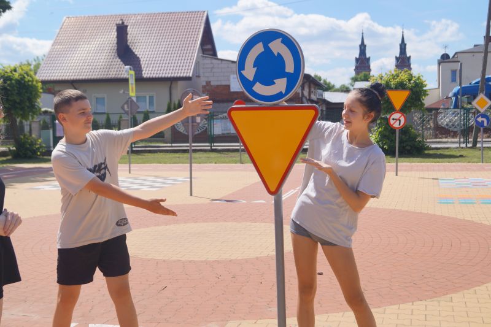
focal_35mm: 52
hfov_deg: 37.9
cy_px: 164
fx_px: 716
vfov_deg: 25.7
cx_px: 246
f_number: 5.6
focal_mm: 35
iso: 100
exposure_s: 1/640
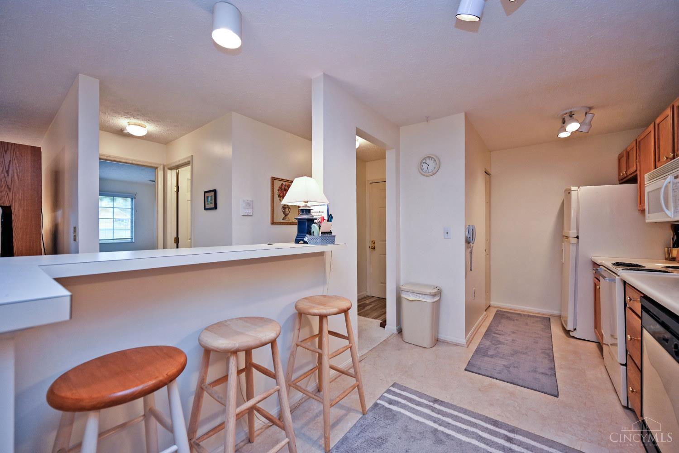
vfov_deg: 81.2
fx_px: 264
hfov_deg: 104.3
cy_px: 226
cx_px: 340
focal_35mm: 14
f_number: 4
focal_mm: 14
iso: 280
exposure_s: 1/60
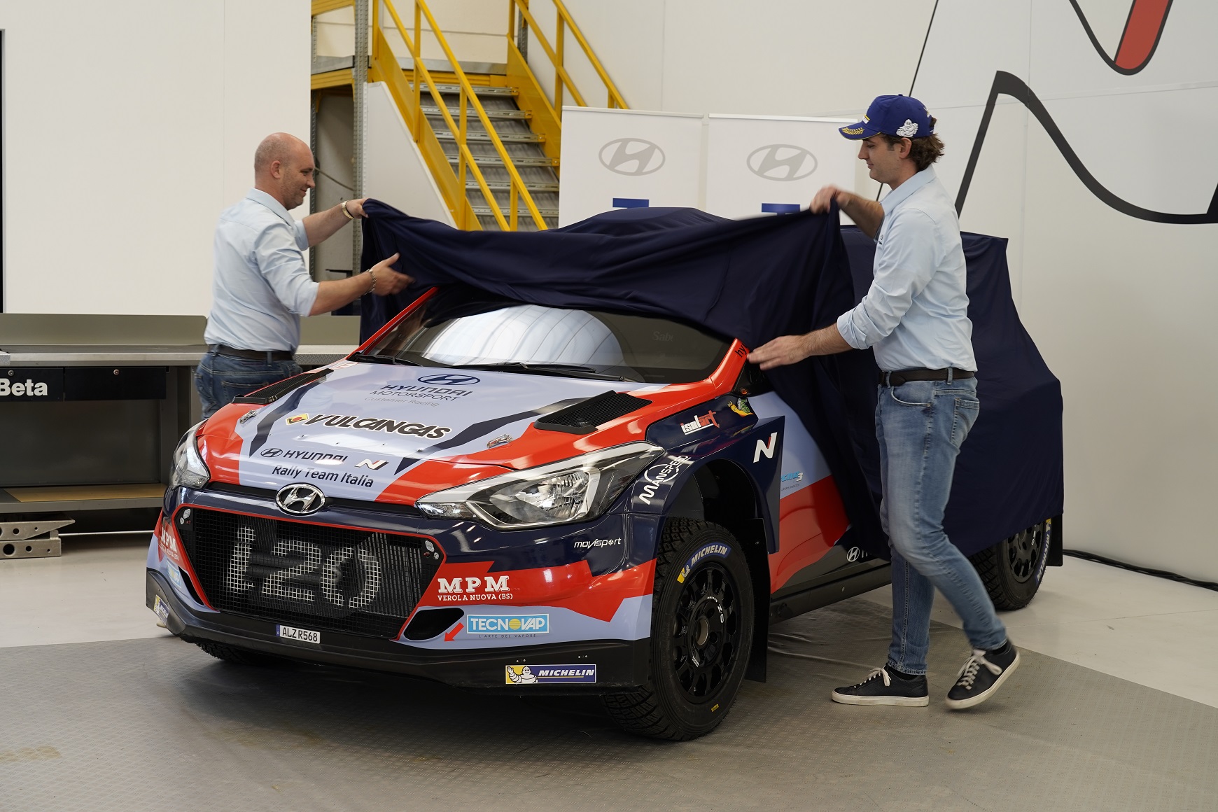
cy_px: 406
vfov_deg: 23.8
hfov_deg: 35.1
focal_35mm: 57
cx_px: 609
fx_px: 1928
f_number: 6.3
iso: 320
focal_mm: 57
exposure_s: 1/60
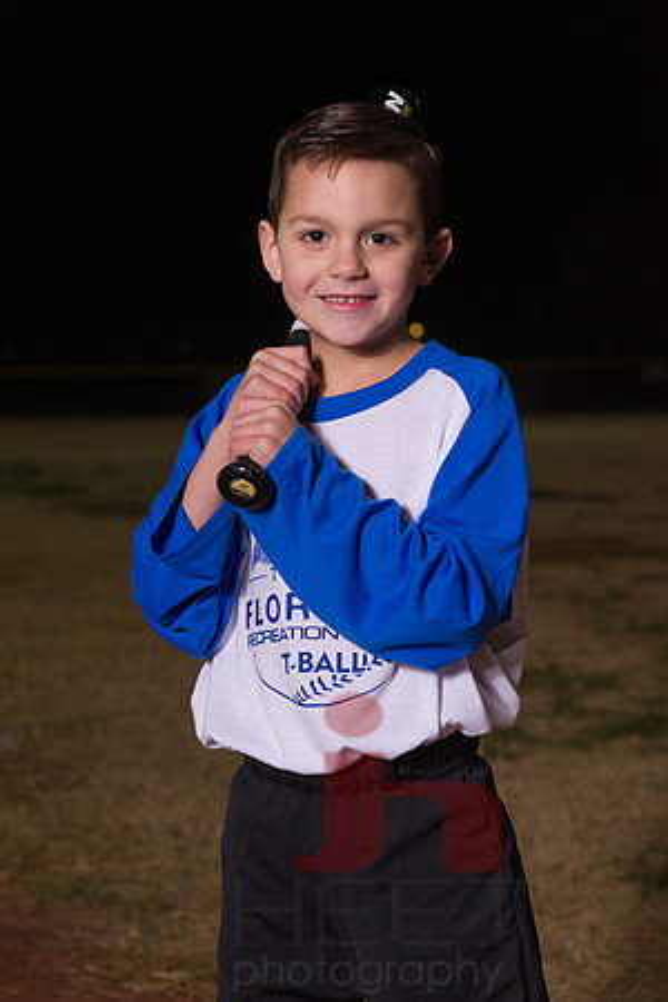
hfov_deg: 16.7
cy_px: 501
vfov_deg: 24.8
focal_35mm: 82
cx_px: 334
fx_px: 2282
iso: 2000
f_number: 5.6
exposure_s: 1/500
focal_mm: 82
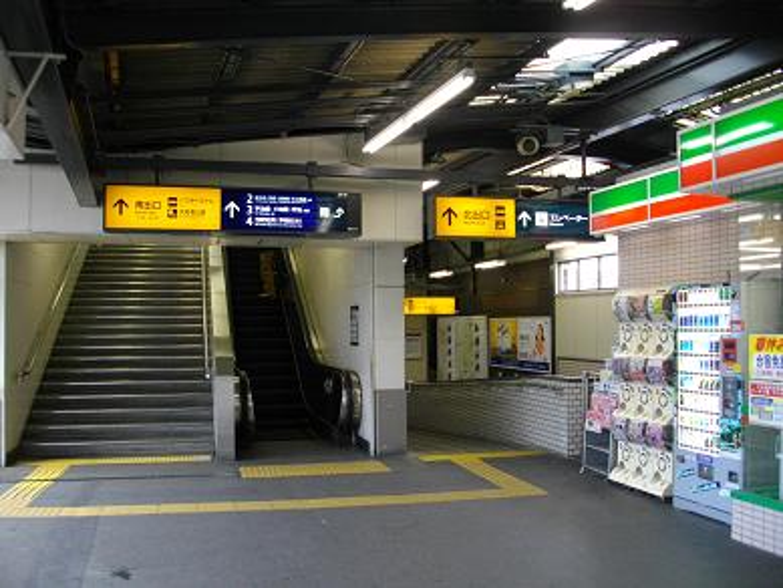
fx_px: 724
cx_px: 392
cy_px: 294
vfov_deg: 44.2
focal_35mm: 32
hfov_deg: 56.8
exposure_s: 1/60
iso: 200
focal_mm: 5.7
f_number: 2.9
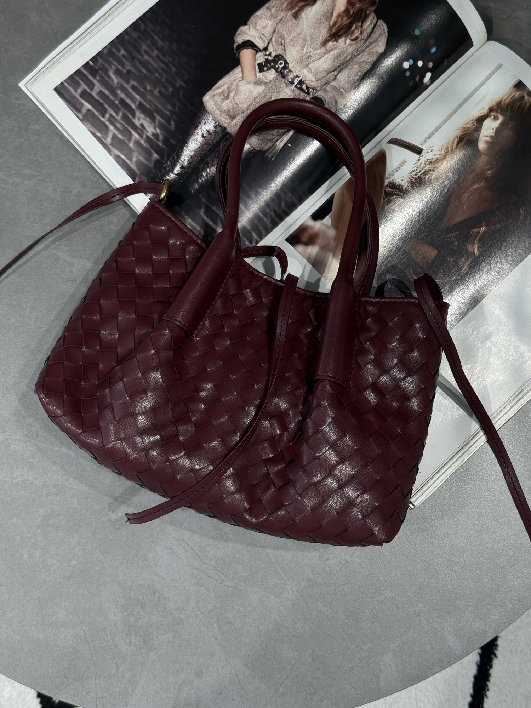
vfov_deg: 39.7
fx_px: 982
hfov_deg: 30.3
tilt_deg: -86.4
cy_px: 354
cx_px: 266
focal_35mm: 48
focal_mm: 6.76
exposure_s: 1/337
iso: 80
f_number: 1.78
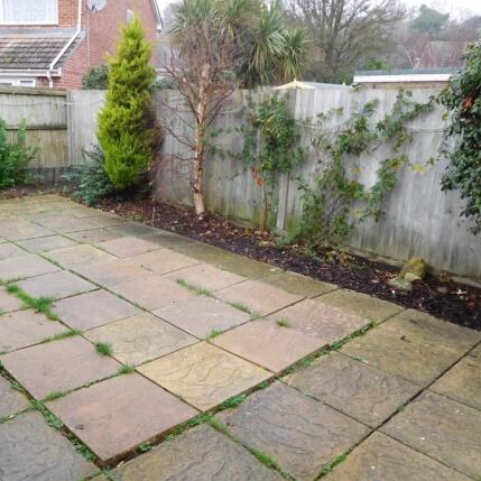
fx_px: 472
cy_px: 238
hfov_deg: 53.3
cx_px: 174
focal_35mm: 30
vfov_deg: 54.0
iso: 125
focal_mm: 4.5
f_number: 3.4
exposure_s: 1/80
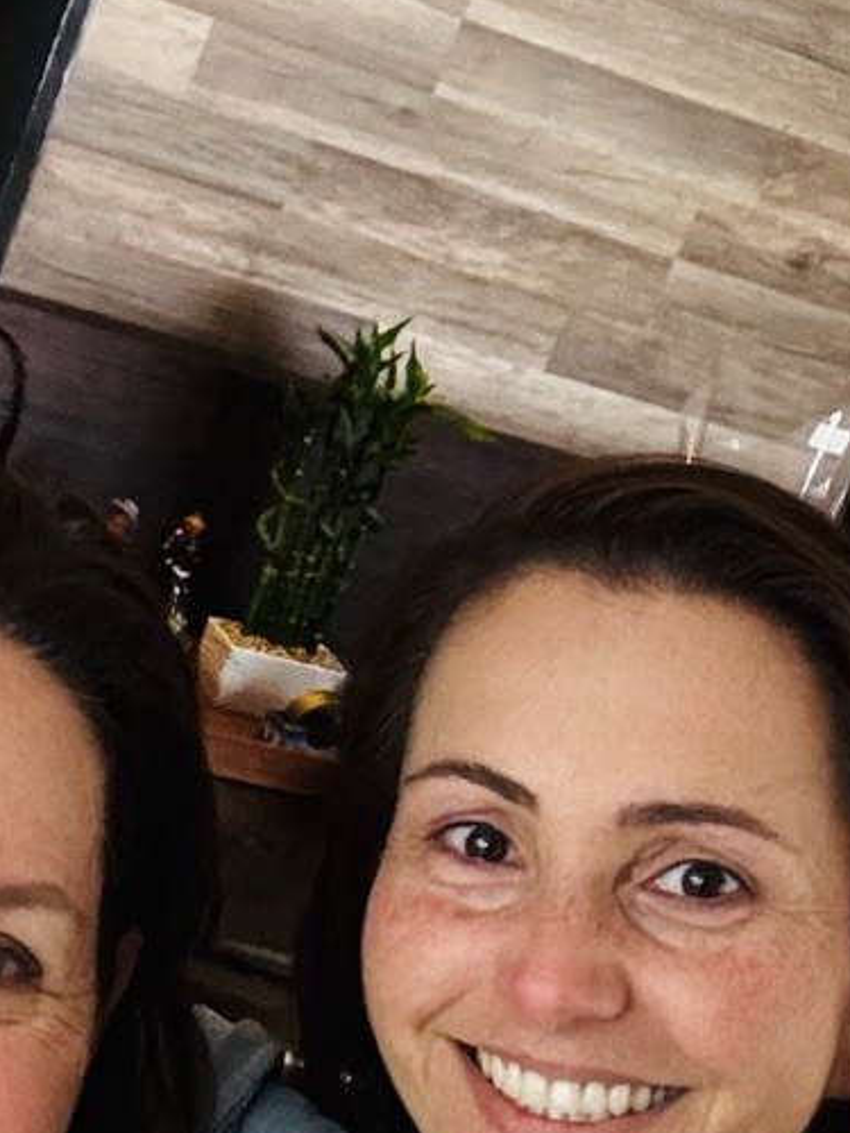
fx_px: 3143
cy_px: 623
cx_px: 304
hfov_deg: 15.4
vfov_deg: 20.4
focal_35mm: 96
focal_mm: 2.69
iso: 320
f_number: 1.9
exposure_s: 1/40
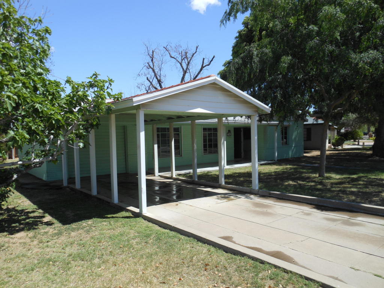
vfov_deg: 54.9
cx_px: 192
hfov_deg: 69.4
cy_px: 144
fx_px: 277
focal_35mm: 25
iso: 80
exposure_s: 1/800
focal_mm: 4.5
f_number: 3.2
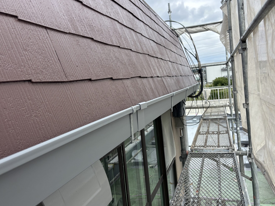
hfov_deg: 60.0
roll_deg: +5.0
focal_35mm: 30
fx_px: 238
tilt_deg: -3.7
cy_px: 94
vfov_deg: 46.7
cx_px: 138
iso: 50
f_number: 1.6
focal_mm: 5.96
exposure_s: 1/1139
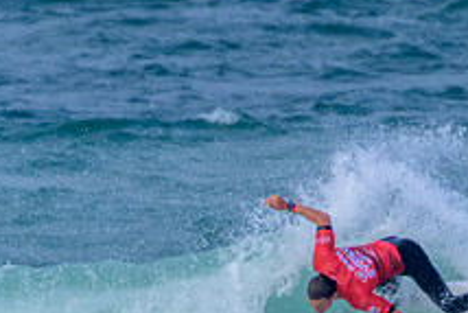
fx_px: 31701
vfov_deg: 0.6
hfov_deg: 0.8
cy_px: 373
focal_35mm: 2437
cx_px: 341
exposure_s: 1/2500
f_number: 11
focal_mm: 900
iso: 900
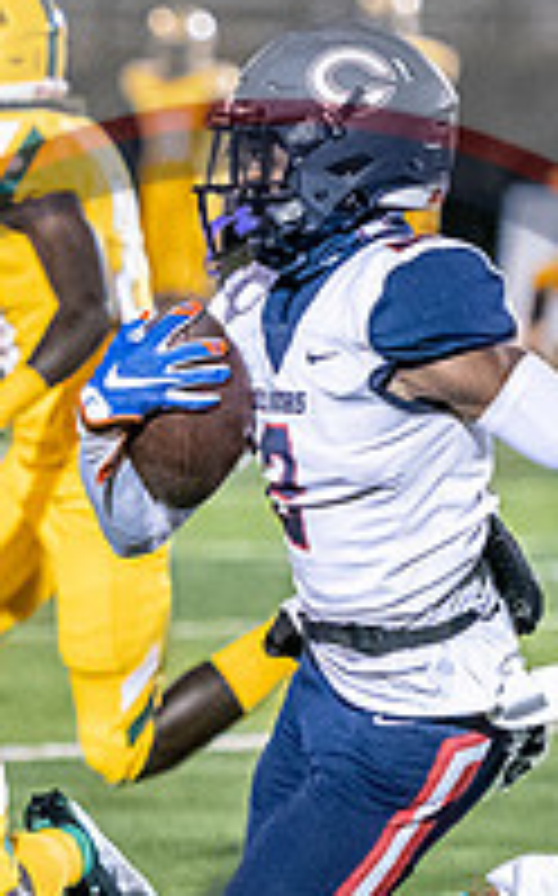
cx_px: 252
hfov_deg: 2.1
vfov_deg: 3.4
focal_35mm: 624
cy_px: 588
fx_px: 15216
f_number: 2.8
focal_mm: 140
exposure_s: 1/2000
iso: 7200
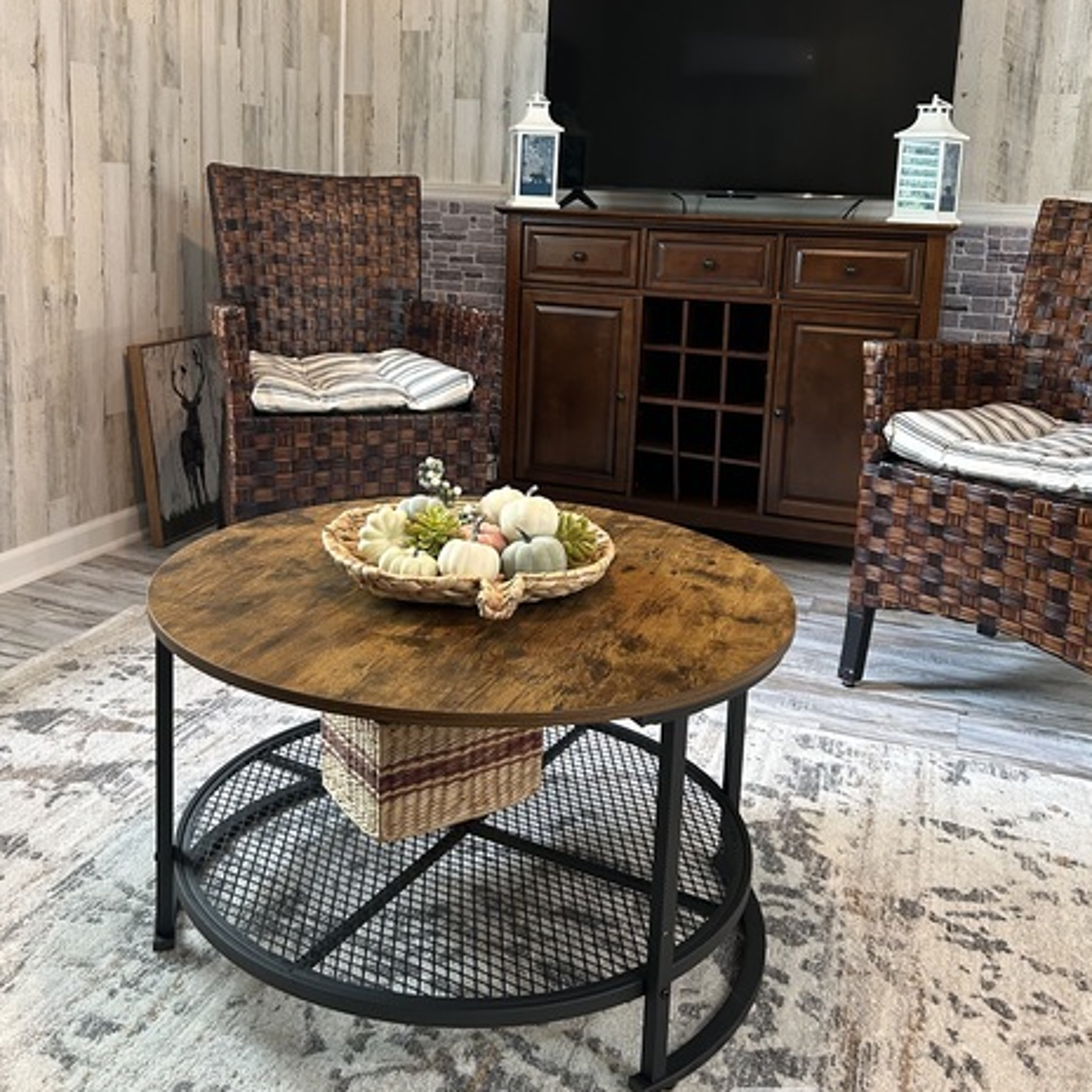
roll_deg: -2.2
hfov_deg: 49.7
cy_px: 397
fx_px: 1178
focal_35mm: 33
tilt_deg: -9.1
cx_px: 520
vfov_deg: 49.2
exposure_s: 1/60
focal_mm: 5.7
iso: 200
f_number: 1.5
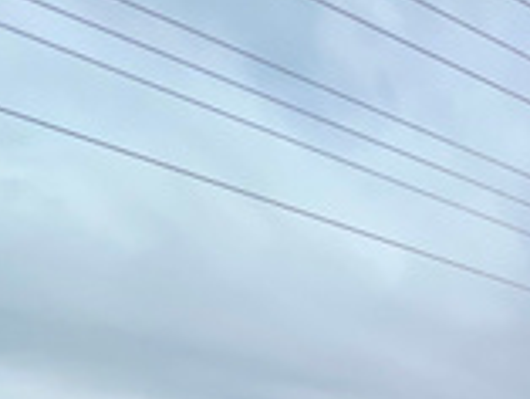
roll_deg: +0.8
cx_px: 756
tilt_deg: +4.1
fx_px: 812
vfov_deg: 19.5
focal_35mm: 53
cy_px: 741
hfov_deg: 27.4
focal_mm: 1.57
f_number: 1.8
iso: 32
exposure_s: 1/2538
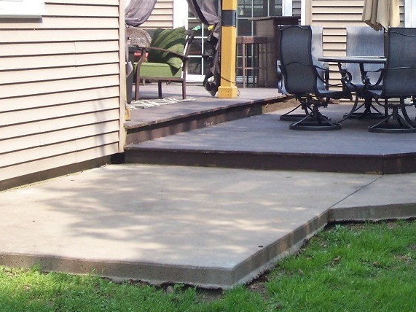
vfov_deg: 15.4
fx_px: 1141
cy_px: 42
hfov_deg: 20.3
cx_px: 354
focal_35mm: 95
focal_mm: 8.6
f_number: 3.4
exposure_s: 1/250
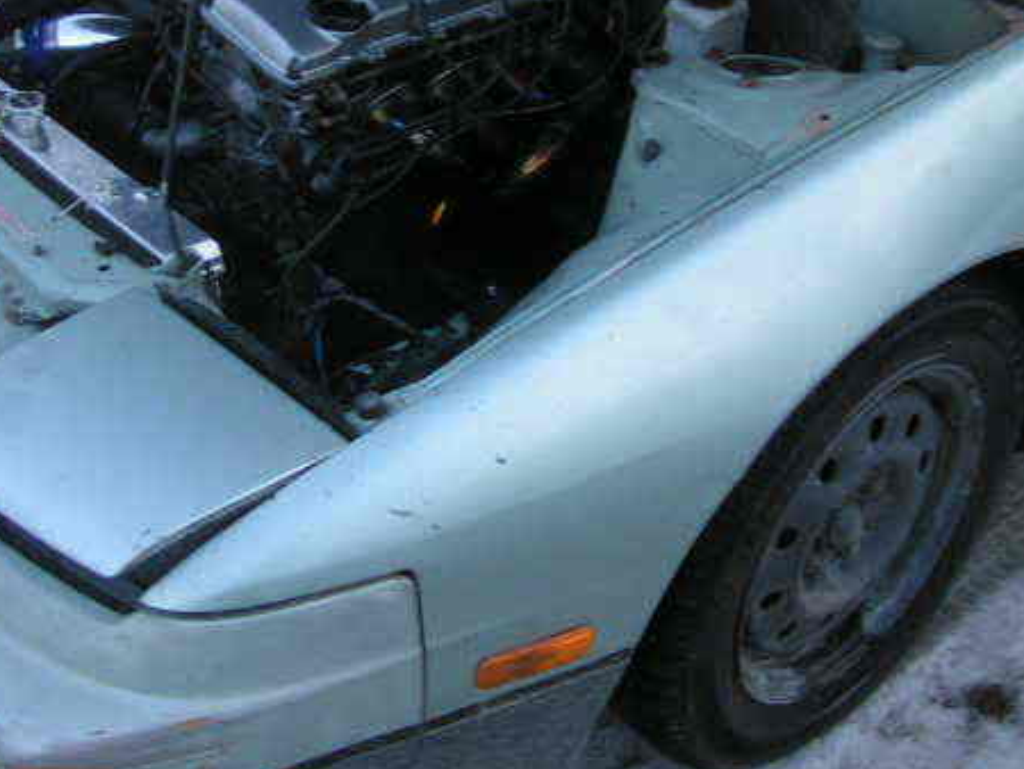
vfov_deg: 26.8
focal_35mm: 54
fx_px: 1598
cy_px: 232
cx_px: 405
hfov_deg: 35.4
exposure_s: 1/40
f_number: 2.8
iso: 100
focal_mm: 5.8
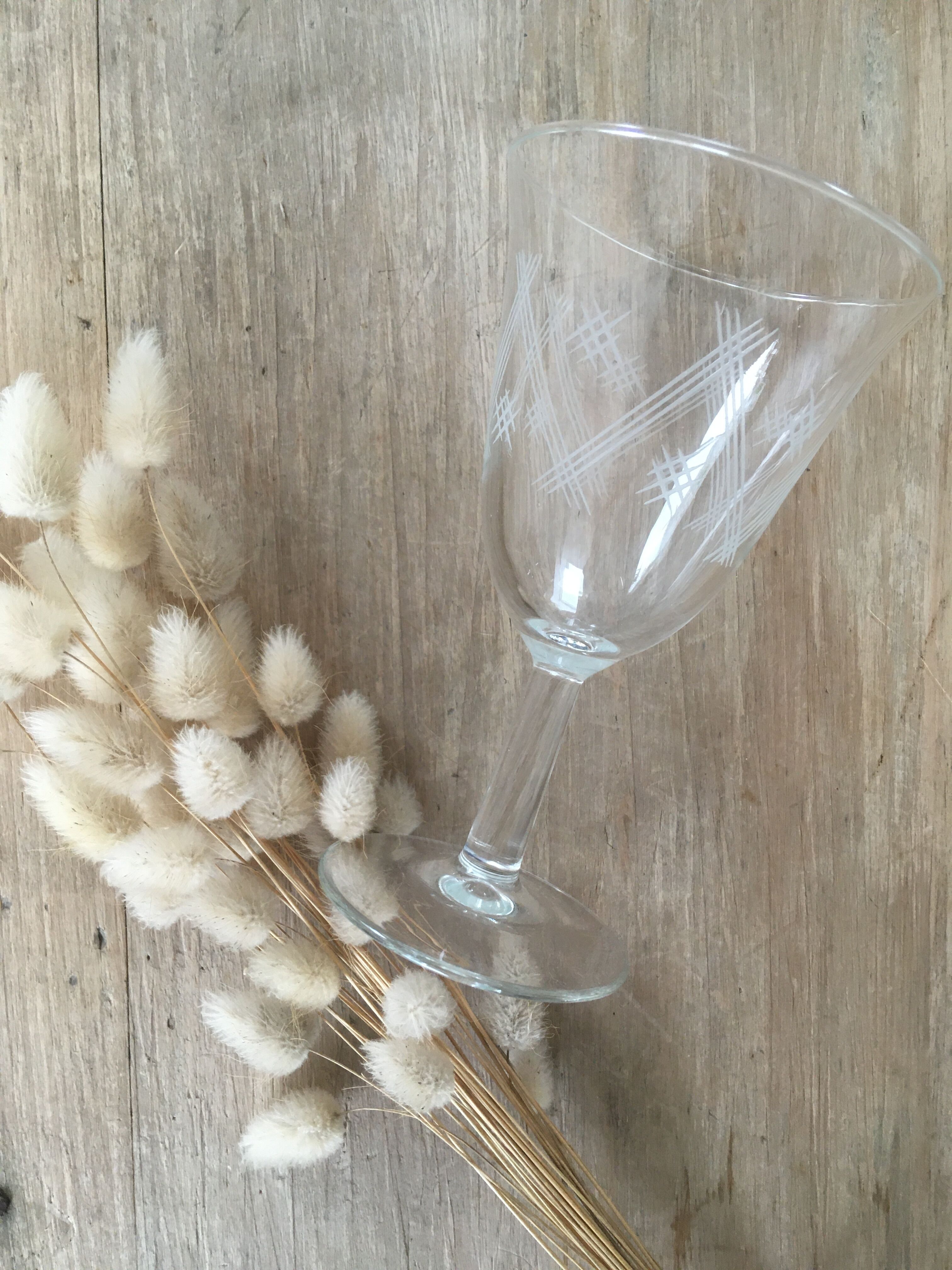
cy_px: 635
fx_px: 1063
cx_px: 476
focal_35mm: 29
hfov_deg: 48.2
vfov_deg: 61.7
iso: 50
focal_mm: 4.15
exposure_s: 1/33
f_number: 2.2
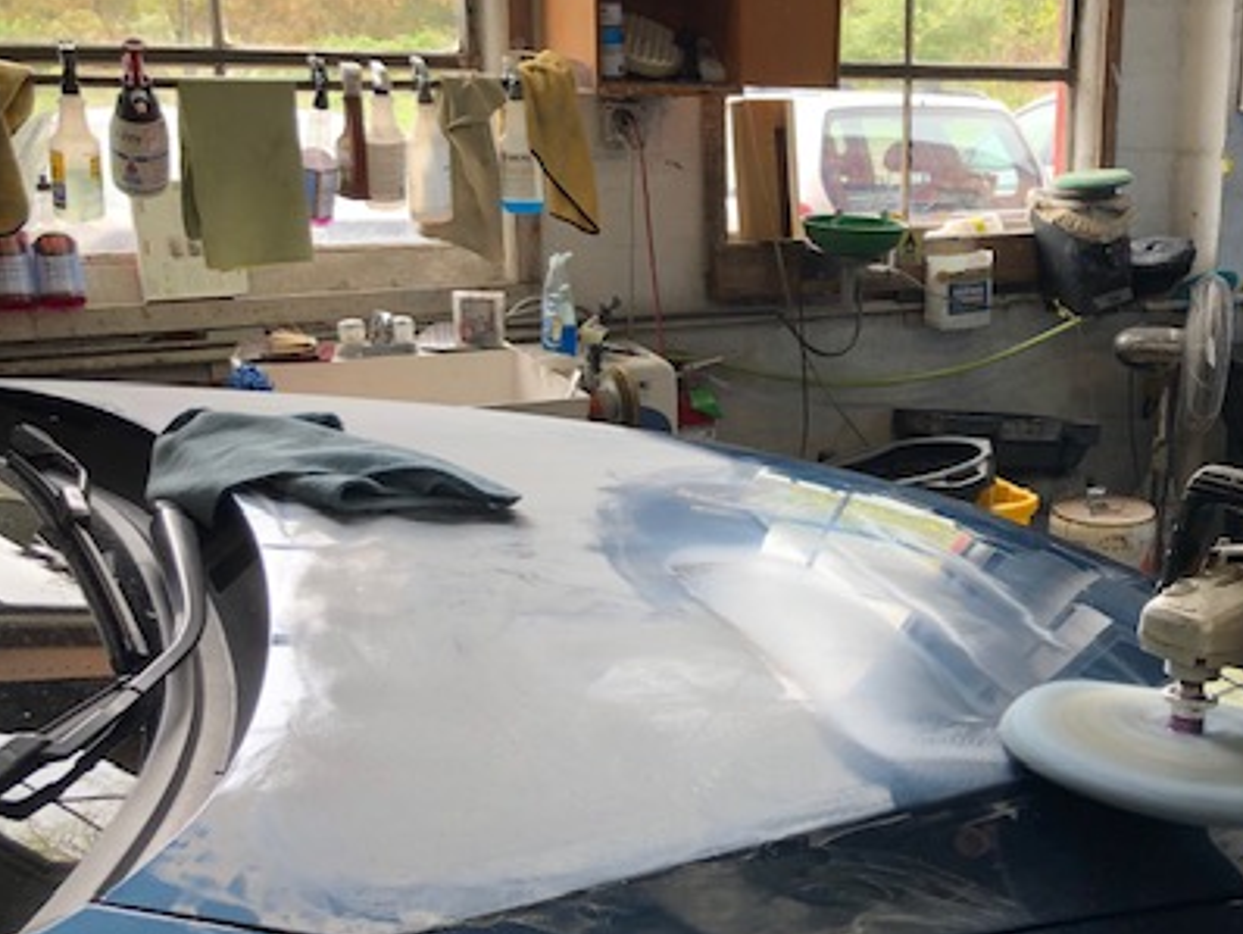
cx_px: 940
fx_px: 1617
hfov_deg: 40.8
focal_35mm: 45
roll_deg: -1.2
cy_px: 512
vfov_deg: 32.2
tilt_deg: -16.2
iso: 50
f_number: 1.8
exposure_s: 1/120
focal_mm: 3.99
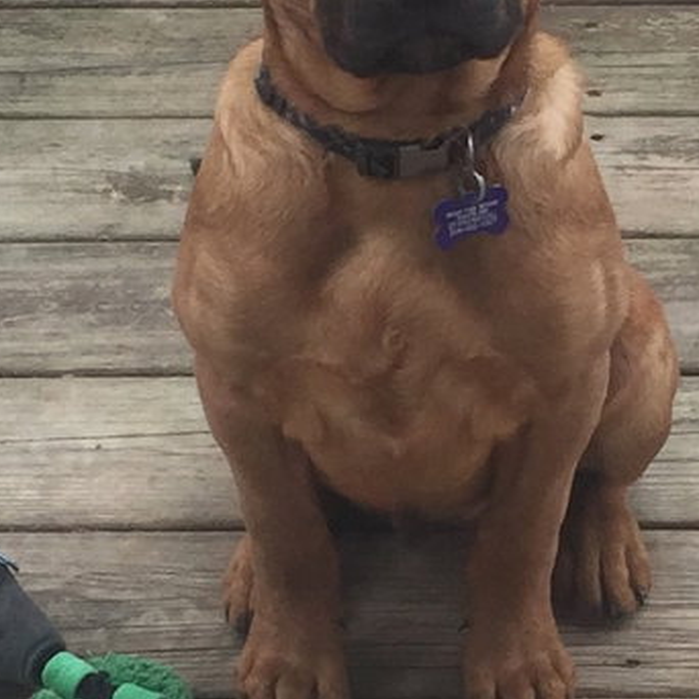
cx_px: 347
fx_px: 1142
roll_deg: +0.5
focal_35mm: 50
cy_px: 269
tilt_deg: -38.2
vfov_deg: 33.9
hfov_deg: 34.0
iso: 50
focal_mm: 4.15
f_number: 2.2
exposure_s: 1/120
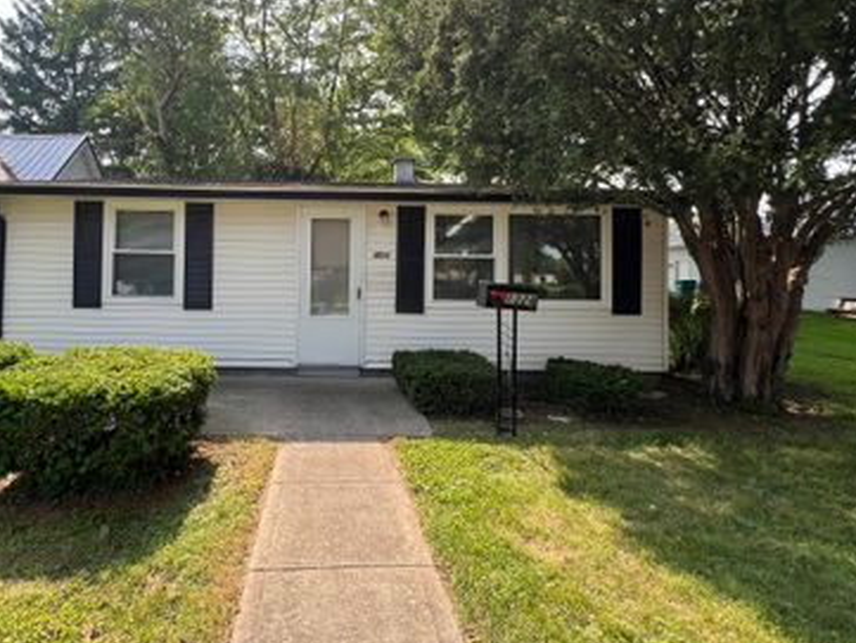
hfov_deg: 86.1
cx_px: 325
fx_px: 445
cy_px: 269
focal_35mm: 18
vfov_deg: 71.1
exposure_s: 1/315
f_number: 1.8
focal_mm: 1.57
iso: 32
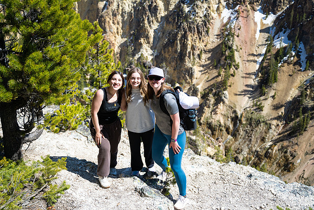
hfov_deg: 43.6
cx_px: 157
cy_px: 105
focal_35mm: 45
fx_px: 393
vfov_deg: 29.9
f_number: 4
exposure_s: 1/1600
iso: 160
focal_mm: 45
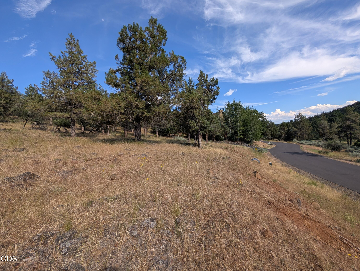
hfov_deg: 110.5
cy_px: 136
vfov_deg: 94.6
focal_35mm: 12
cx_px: 180
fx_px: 125
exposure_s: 1/2545
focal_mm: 2.02
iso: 55
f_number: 1.7
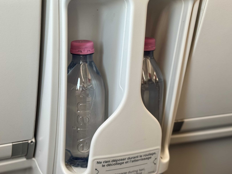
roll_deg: +2.1
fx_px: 395
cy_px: 87
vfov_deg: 24.8
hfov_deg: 32.7
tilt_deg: -10.1
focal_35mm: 59
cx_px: 106
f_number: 1.78
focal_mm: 6.76
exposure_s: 1/55
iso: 125
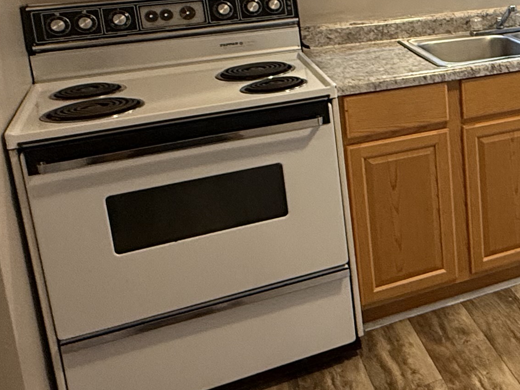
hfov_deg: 31.8
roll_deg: +1.2
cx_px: 625
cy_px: 50
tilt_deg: -10.3
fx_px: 751
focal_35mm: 50
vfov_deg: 28.2
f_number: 2.2
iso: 250
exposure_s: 1/60
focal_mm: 2.22
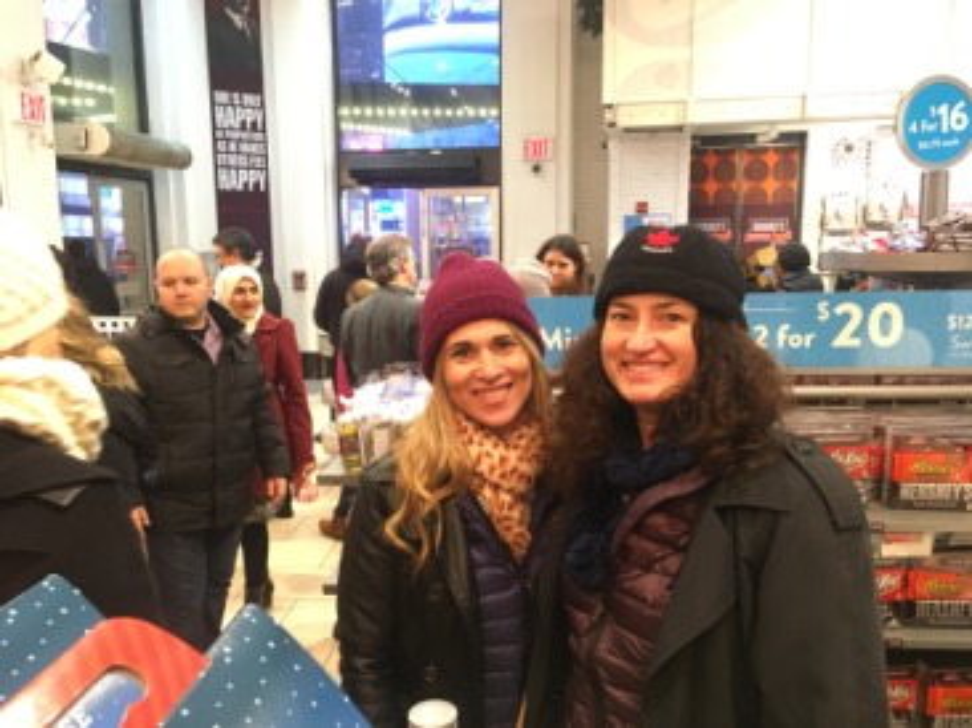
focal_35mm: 29
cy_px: 364
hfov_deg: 61.7
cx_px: 486
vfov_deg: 48.2
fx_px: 814
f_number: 2.2
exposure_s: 1/15
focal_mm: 4.15
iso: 200
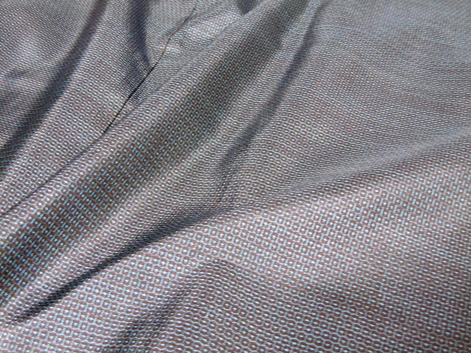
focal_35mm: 43
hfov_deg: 43.9
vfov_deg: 33.6
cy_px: 176
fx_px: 585
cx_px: 236
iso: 200
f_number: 3.8
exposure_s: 1/4
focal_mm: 7.7
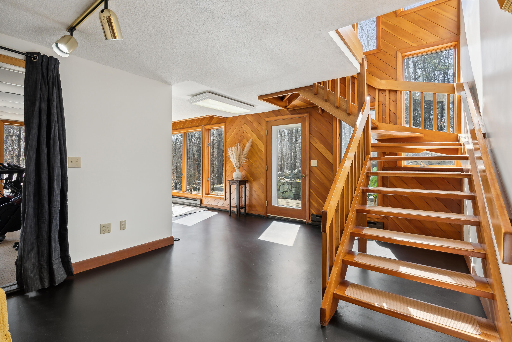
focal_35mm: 16
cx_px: 256
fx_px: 228
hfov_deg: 96.7
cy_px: 171
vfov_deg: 73.8
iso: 320
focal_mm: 16
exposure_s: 1/40
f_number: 7.1
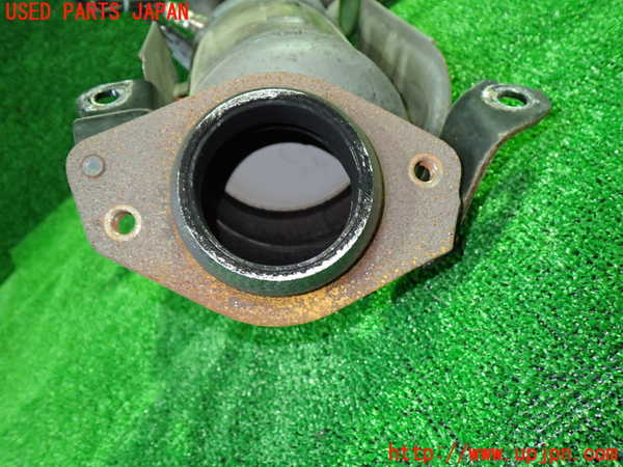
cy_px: 234
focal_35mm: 30
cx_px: 312
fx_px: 540
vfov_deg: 46.8
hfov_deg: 60.0
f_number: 2.3
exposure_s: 1/30
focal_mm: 5.4
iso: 640
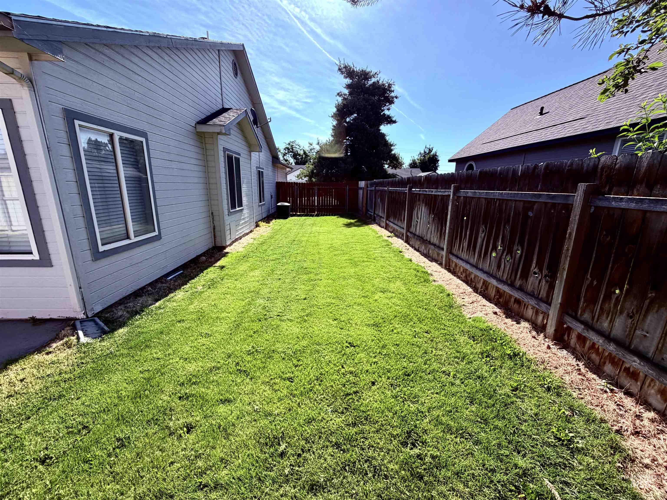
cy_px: 250
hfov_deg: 102.1
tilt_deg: -13.6
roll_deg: -0.8
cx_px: 334
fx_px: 270
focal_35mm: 14
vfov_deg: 85.7
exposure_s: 1/726
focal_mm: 2.22
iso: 40
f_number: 2.2
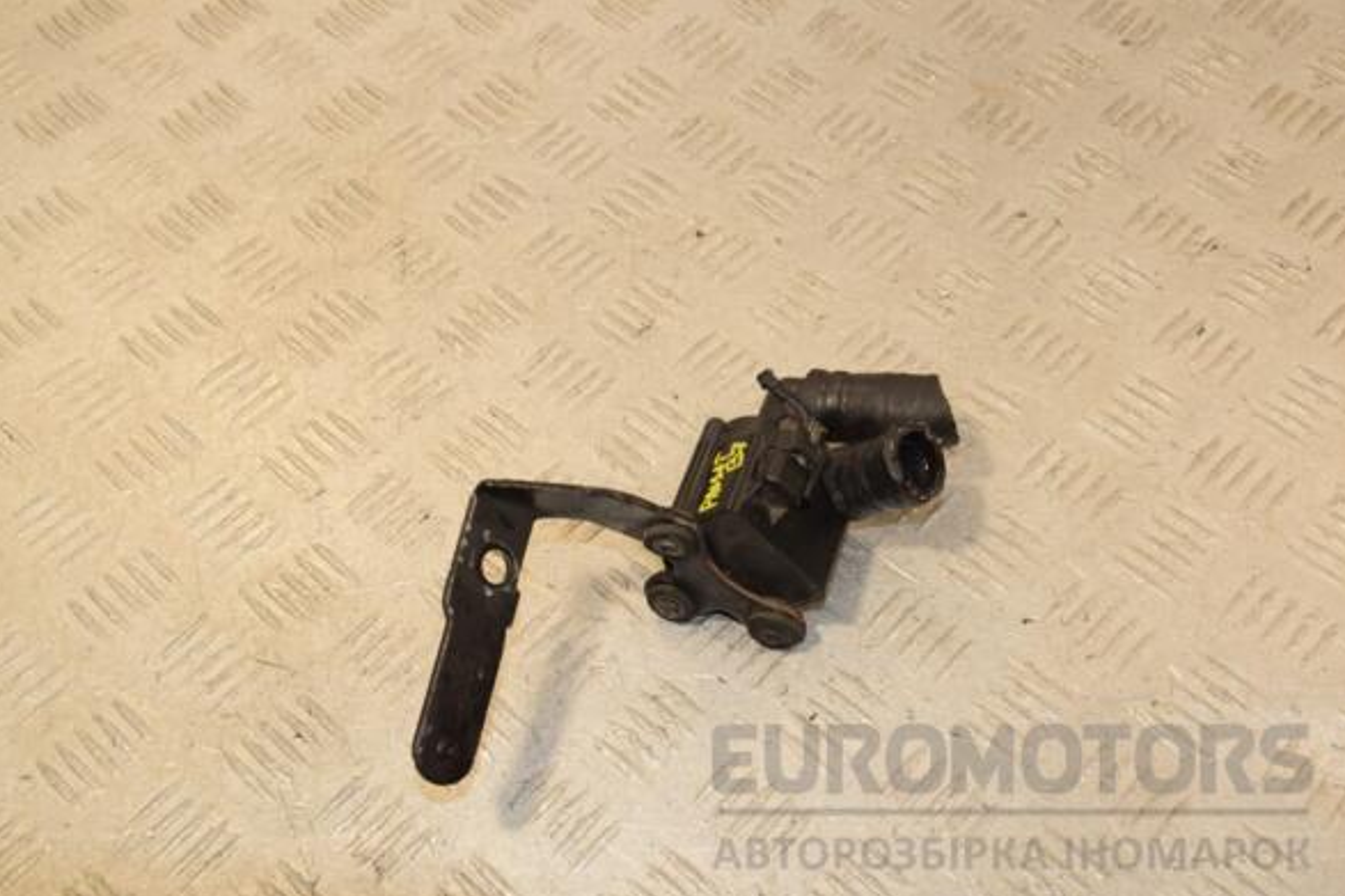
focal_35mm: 46
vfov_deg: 29.2
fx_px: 1718
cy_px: 454
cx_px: 669
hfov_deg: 42.8
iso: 800
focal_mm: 30
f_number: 8
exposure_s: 1/200
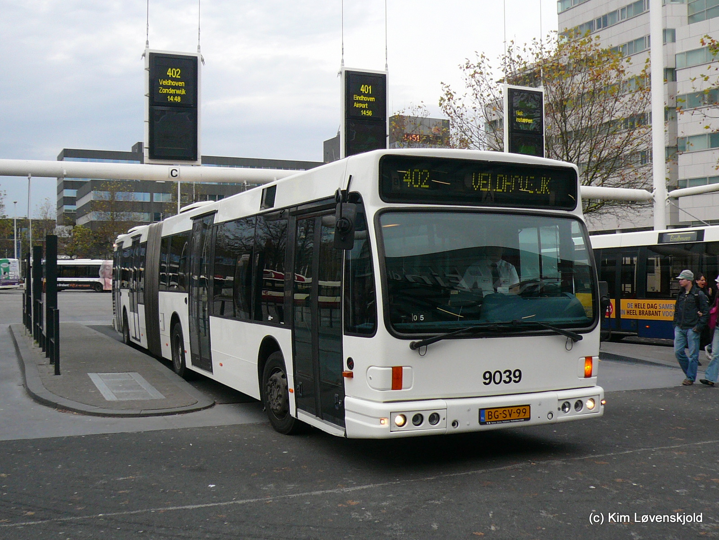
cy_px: 270
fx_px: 831
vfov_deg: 36.0
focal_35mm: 40
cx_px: 360
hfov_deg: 46.8
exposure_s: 1/200
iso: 100
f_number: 2.8
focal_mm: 4.6
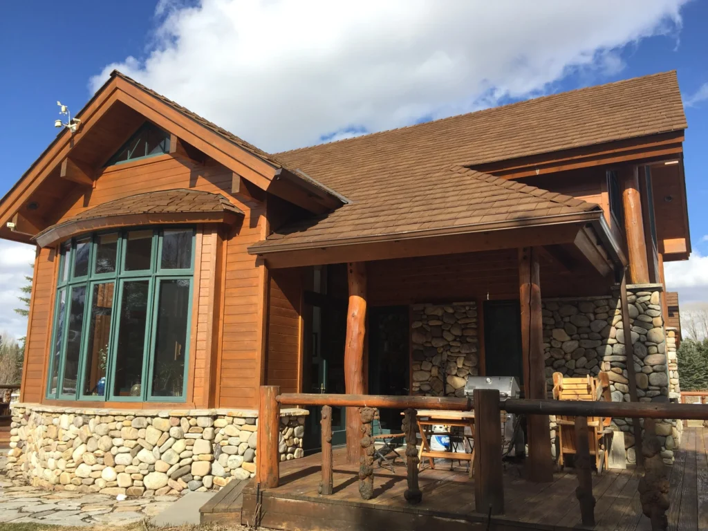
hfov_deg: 61.7
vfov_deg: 48.2
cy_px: 266
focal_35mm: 29
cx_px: 354
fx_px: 593
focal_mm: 4.15
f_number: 2.2
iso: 32
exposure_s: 1/1522
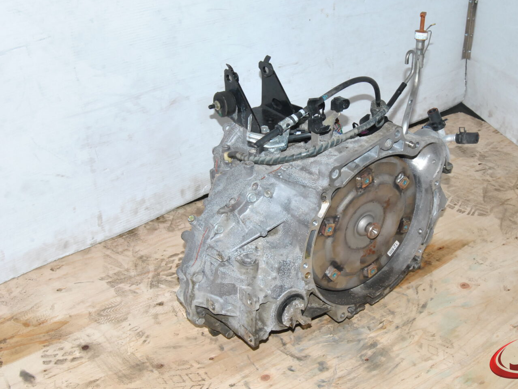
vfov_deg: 30.9
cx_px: 318
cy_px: 183
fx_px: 703
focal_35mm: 47
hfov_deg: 40.2
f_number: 14
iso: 800
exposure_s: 1/200
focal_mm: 26
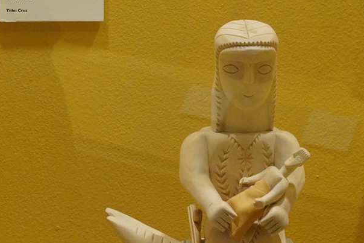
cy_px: 64
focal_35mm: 192
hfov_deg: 10.6
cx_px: -28
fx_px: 1942
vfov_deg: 7.2
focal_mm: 58
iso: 6400
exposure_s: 1/100
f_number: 9
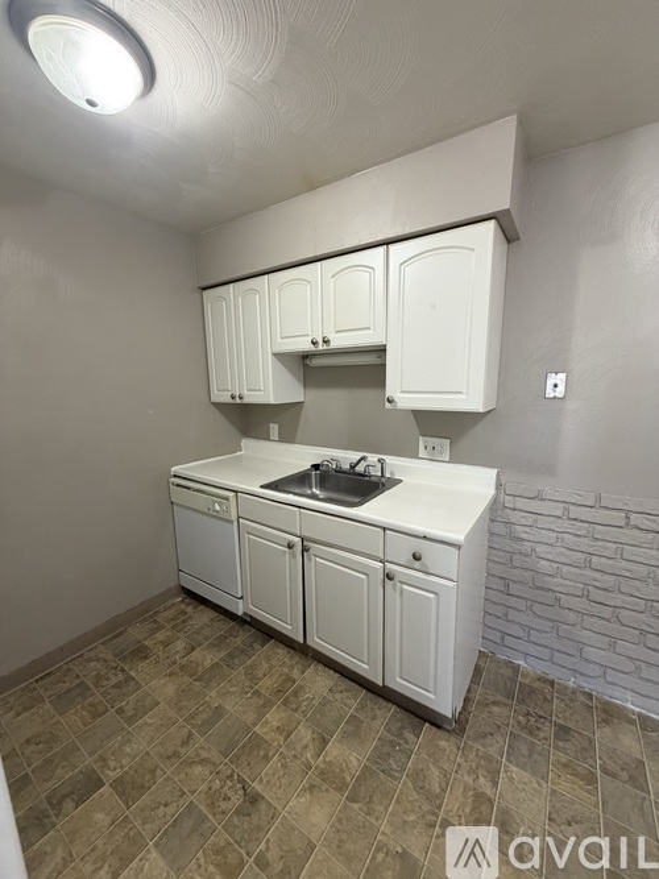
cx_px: 330
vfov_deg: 102.1
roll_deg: +0.4
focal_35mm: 14
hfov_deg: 85.7
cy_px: 440
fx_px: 355
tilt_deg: -8.9
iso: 320
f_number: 2.2
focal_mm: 2.22
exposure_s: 1/60
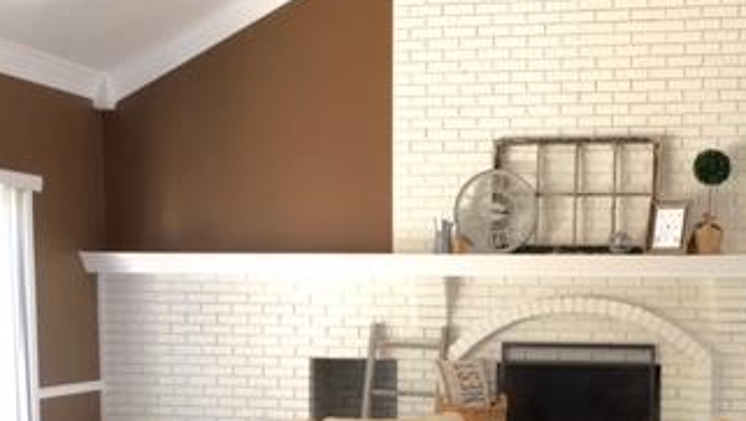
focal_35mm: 63
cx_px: 516
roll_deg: -1.2
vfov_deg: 18.7
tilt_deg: -4.8
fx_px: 1247
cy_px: 416
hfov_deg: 32.9
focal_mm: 4.15
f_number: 2.2
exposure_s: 1/30
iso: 64
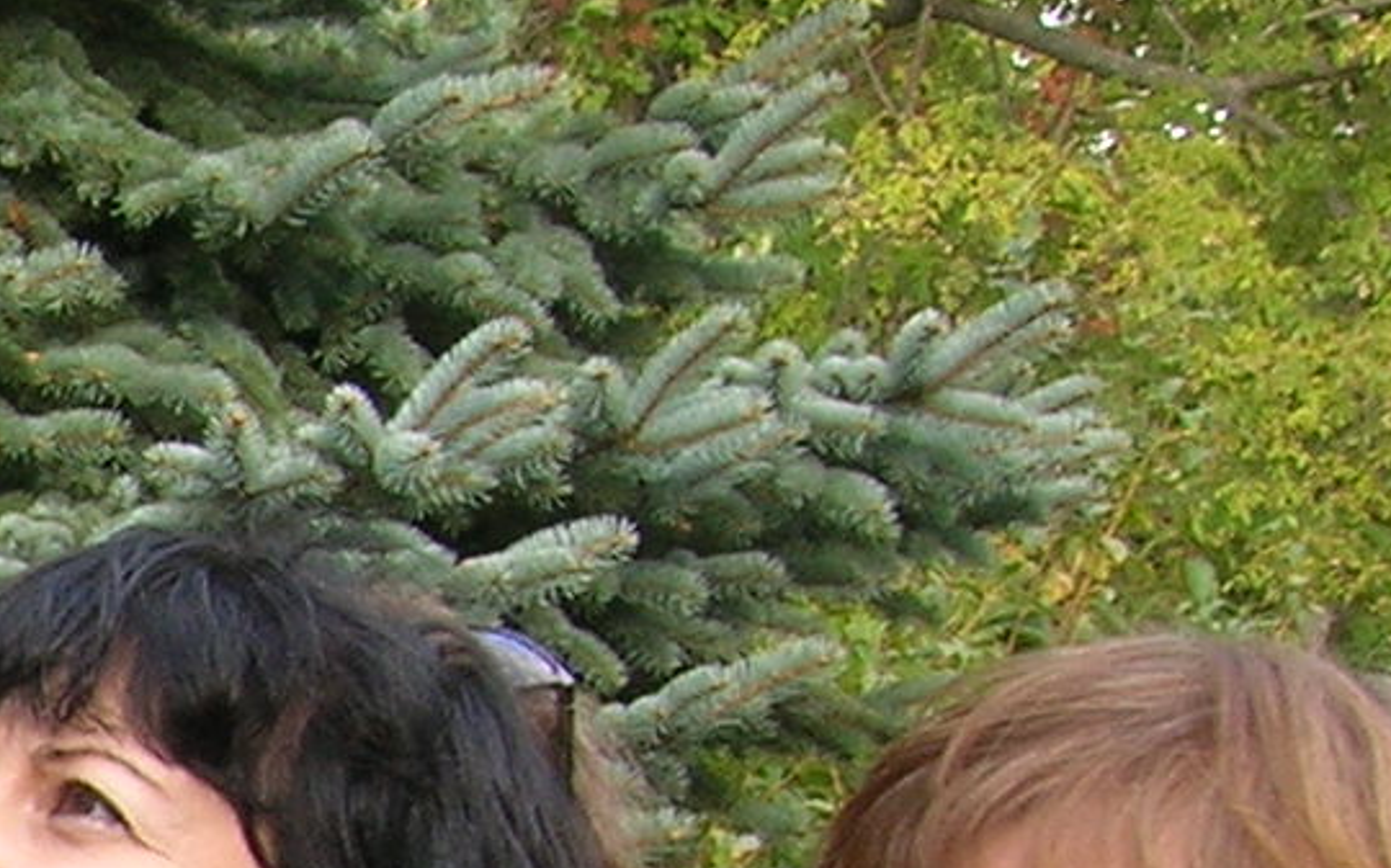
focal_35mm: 173
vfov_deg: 7.3
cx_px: -1672
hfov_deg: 10.7
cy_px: 1633
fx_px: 6556
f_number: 4.9
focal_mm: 5.7
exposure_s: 1/43.5
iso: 50
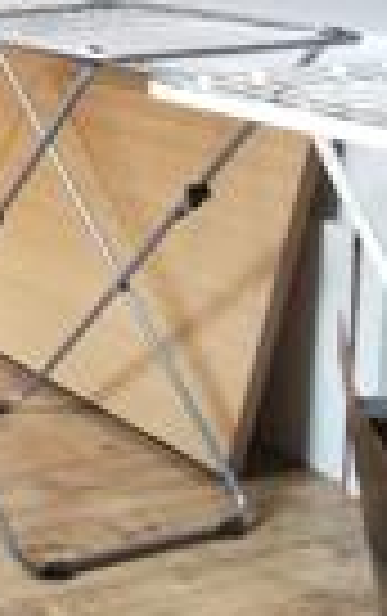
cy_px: -13
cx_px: -518
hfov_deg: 12.5
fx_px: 1413
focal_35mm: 84
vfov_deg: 23.5
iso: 320
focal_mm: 2.26
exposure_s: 1/25
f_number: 2.2
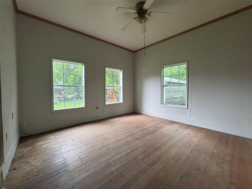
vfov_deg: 85.7
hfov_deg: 102.1
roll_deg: +0.6
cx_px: 126
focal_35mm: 14
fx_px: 102
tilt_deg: -1.7
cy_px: 94
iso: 320
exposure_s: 1/82
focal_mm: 2.22
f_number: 2.2
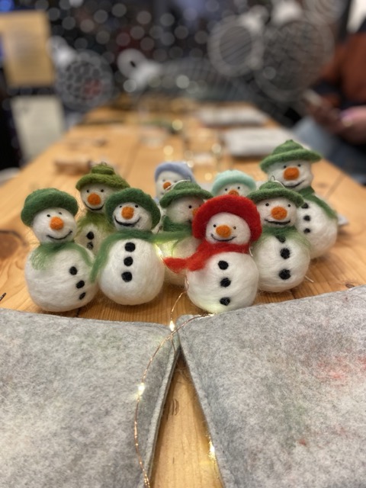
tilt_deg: -26.4
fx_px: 367
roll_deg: +2.5
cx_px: 183
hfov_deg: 53.1
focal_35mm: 26
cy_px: 244
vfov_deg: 67.3
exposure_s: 1/50
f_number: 1.8
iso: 160
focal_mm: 4.25
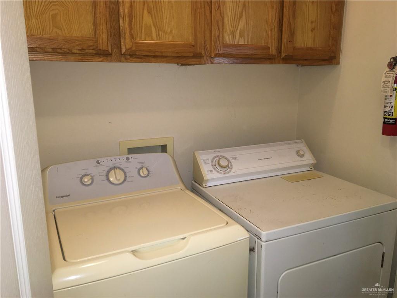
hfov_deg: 61.7
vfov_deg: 48.2
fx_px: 333
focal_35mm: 29
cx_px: 198
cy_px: 149
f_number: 2.2
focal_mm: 4.15
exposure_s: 1/30
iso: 64
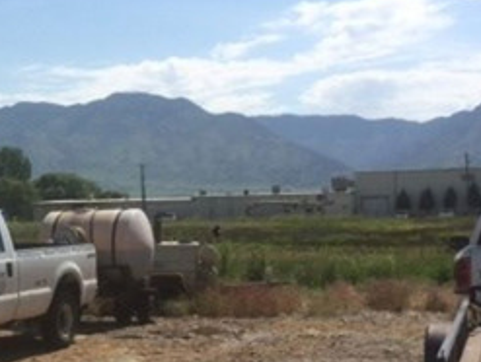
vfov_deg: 19.6
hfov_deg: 25.0
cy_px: 243
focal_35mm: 75
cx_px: 33
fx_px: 1044
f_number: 2.2
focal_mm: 4.15
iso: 32
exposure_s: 1/4115
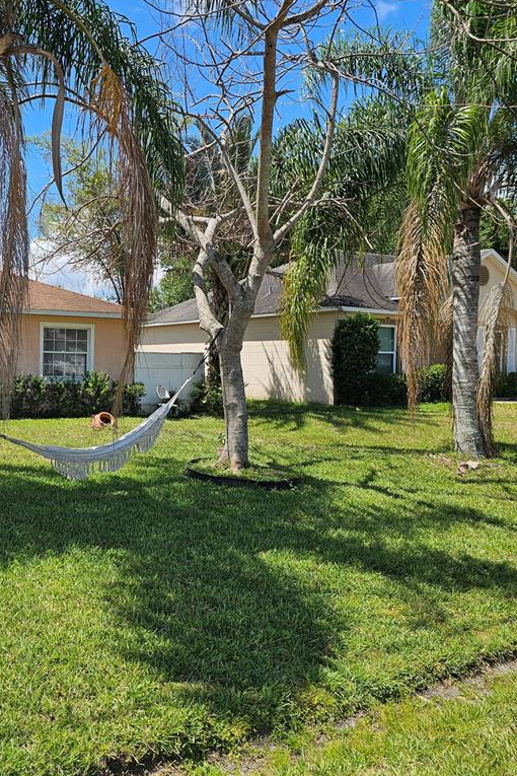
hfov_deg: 39.0
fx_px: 689
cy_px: 387
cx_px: 82
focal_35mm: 32
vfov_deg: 58.7
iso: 10
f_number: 1.7
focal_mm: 6.3
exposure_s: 1/696
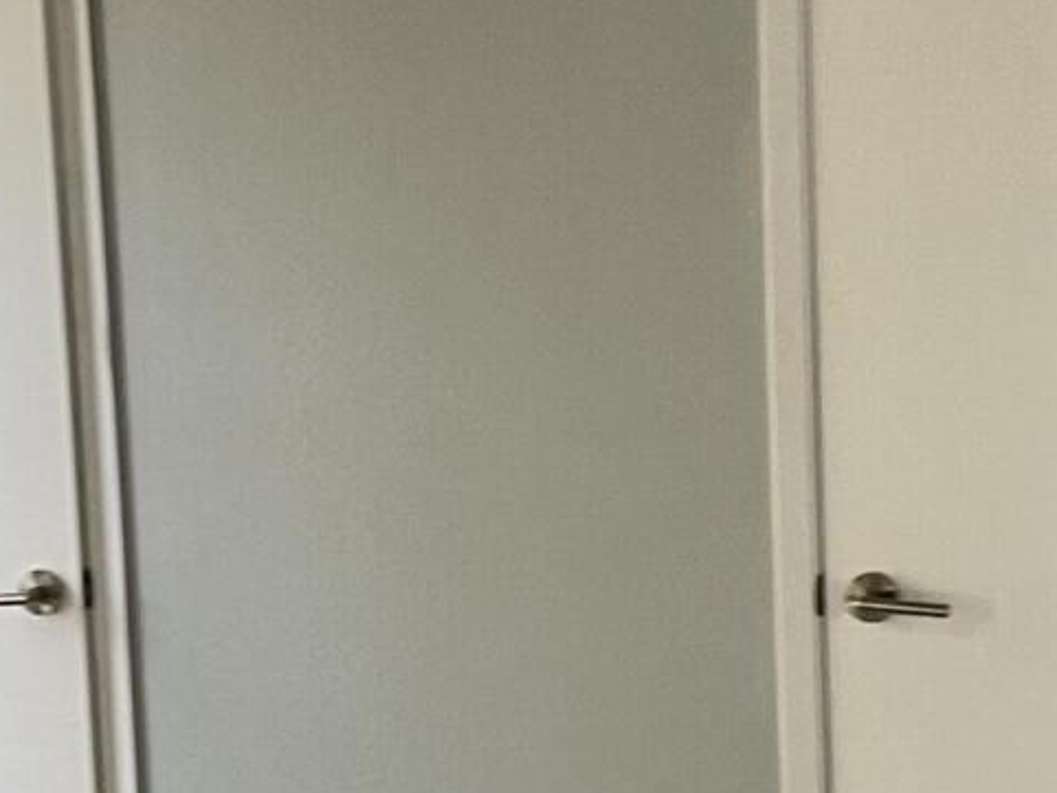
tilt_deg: -6.9
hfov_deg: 18.1
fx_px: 3299
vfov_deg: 13.7
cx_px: 281
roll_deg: +2.0
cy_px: 554
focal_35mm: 108
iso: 160
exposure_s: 1/60
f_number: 1.6
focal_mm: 4.2
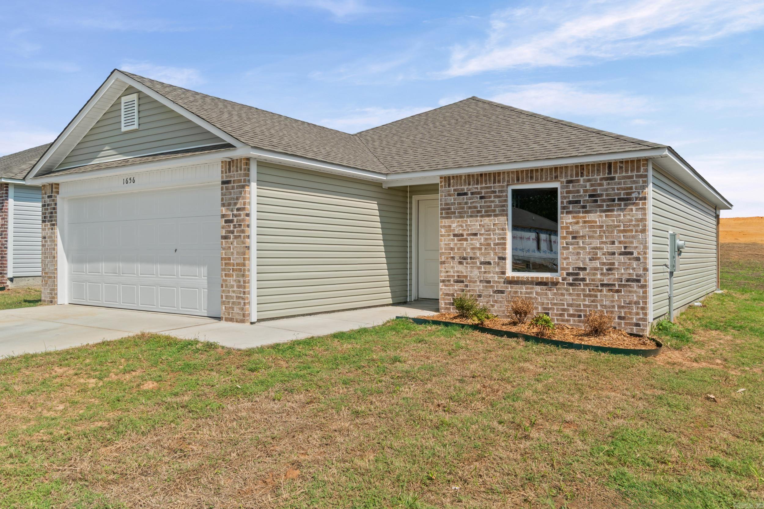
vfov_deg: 47.9
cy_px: 254
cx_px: 382
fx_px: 573
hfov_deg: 67.4
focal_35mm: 27
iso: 250
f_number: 9
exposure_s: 1/200
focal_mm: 18
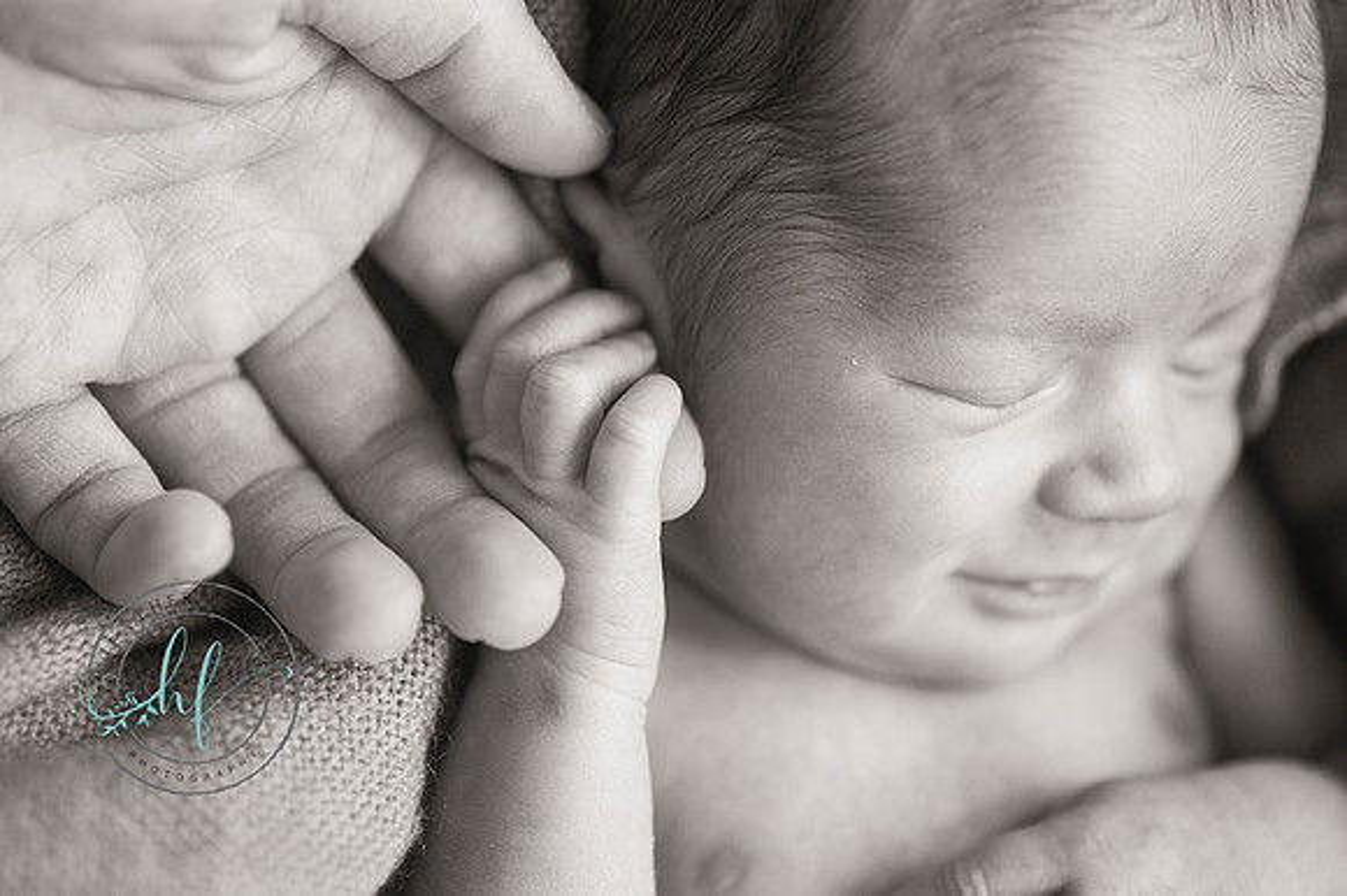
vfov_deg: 15.2
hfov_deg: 22.6
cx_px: 674
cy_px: 448
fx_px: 3365
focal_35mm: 90
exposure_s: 1.1
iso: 1250
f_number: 0.86
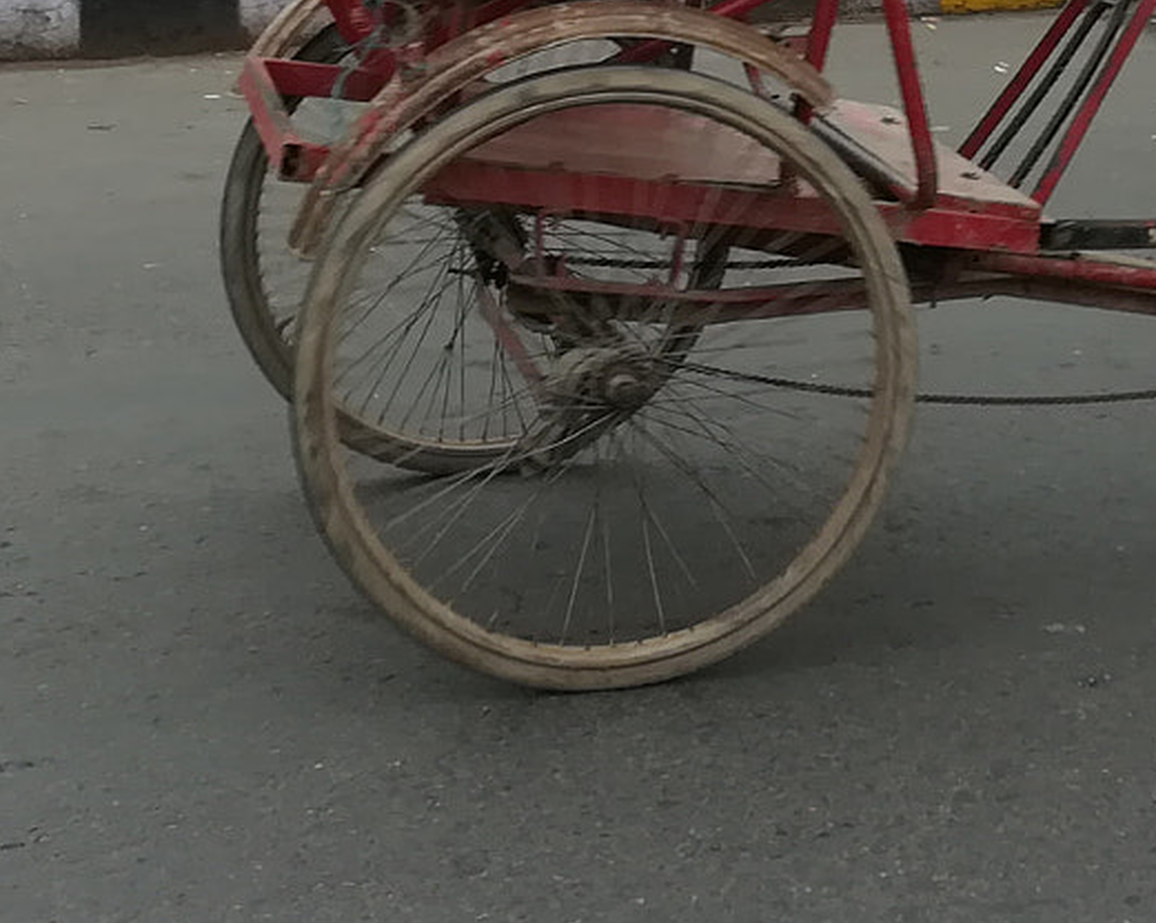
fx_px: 2667
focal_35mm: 78
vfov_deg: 18.8
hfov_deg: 24.3
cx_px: 777
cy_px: -115
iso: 50
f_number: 2.2
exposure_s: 1/127
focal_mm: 3.83
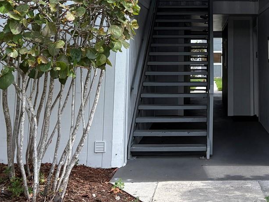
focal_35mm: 68
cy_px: -39
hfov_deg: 27.8
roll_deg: +1.1
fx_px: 528
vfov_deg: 20.3
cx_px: 228
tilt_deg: +11.4
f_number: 1.6
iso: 64
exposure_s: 1/1364
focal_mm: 5.96
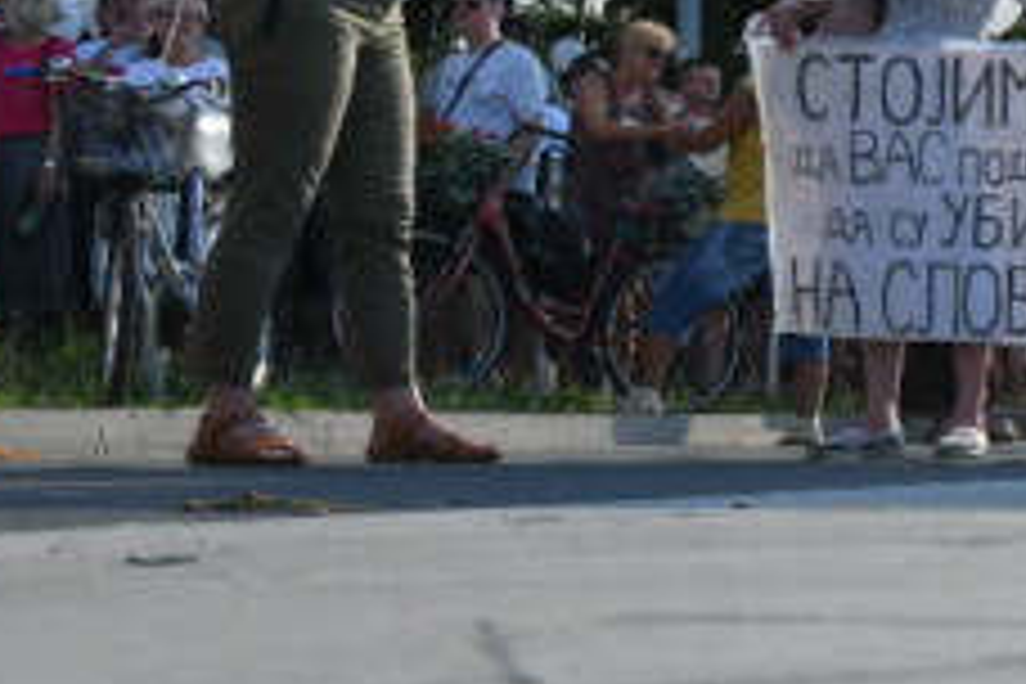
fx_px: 2052
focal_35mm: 72
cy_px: 335
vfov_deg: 18.9
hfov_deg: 21.2
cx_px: 1732
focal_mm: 16
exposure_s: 1/2500
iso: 400
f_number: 5
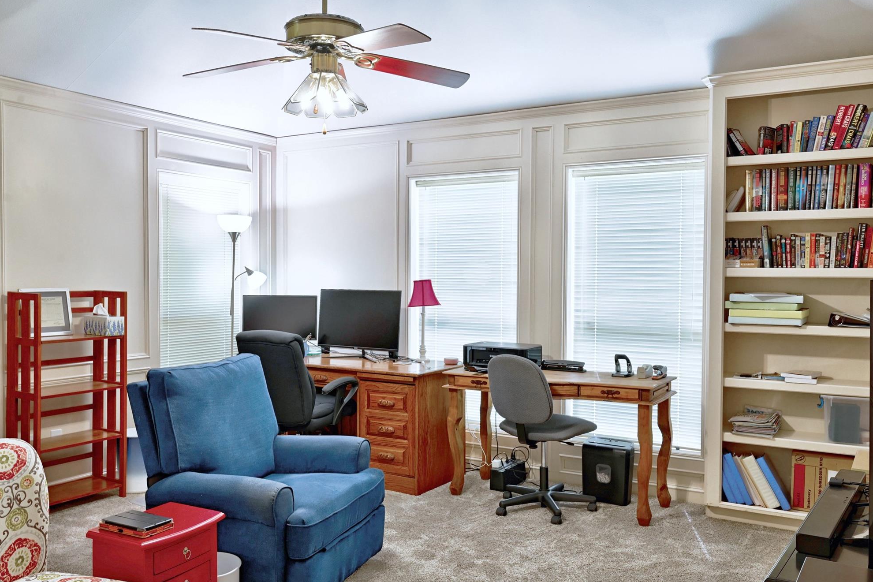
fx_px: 752
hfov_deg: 60.3
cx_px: 425
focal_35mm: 31
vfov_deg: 42.3
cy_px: 290
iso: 400
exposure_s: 1/8
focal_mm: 30
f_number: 8
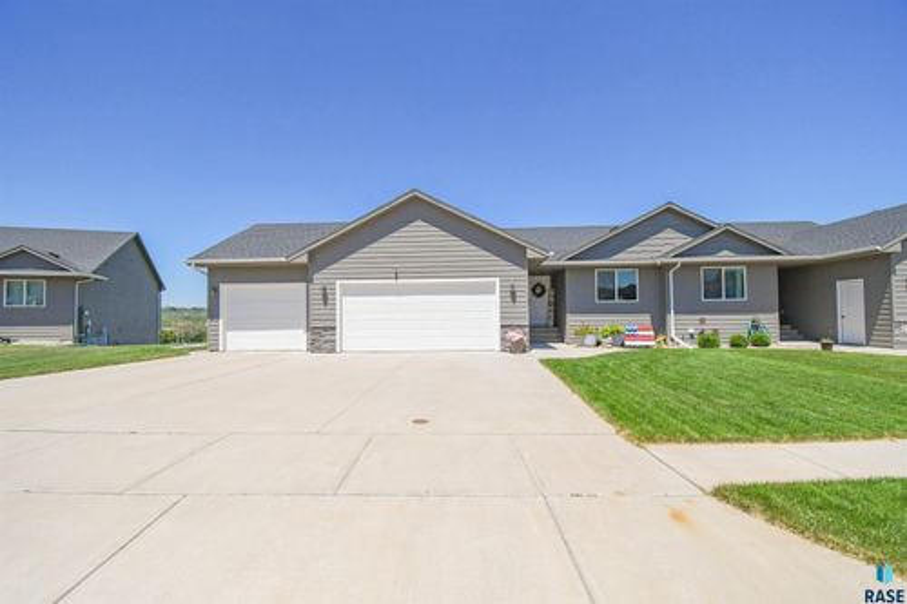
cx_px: 454
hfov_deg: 100.4
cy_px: 302
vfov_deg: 77.3
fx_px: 378
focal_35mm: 15
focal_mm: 10
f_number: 7.1
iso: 1250
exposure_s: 1/8000
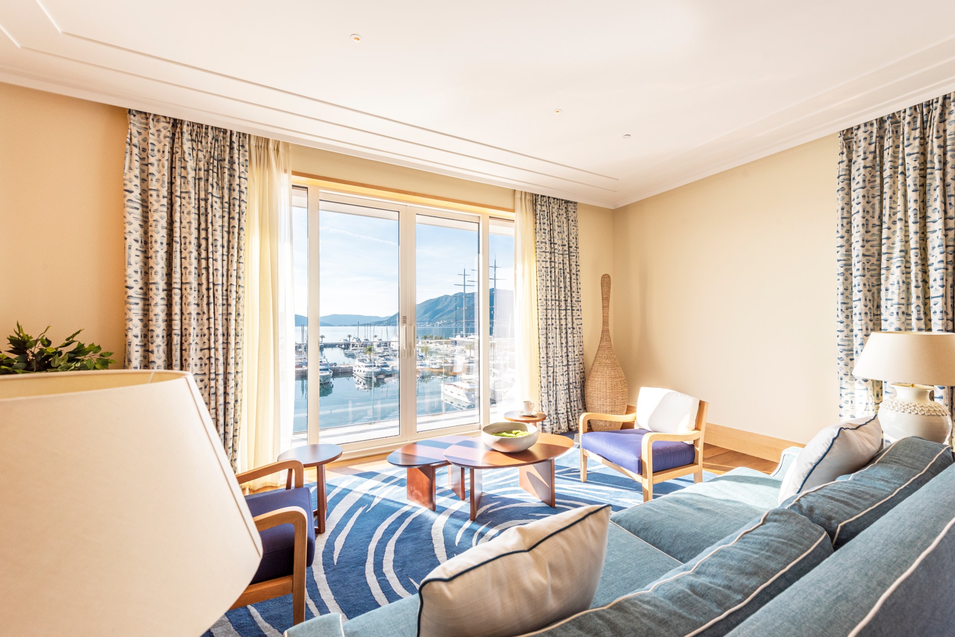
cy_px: 318
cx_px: 478
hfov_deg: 104.2
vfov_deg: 81.3
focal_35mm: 14
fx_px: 372
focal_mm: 14
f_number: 7.1
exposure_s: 1/100
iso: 50
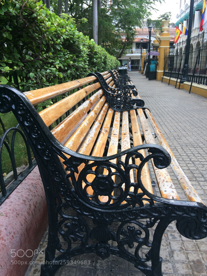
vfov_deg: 61.7
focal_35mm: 29
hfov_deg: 48.2
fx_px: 231
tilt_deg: -18.0
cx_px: 104
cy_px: 138
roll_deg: +2.7
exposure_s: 1/155
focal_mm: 4.15
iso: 32
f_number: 2.2
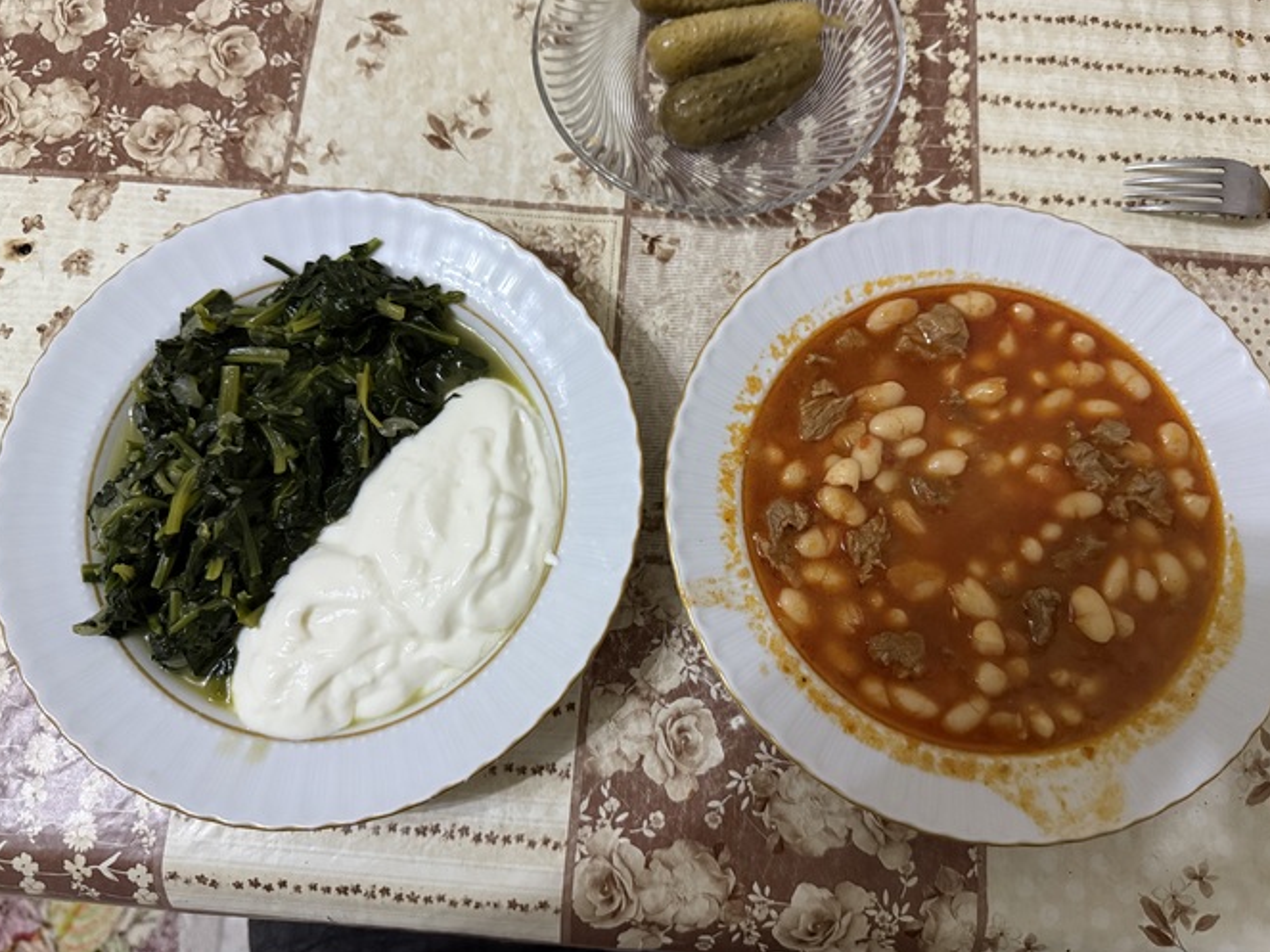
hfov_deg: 69.4
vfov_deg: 54.9
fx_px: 917
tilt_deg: -75.5
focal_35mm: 25
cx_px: 649
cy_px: 464
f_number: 1.78
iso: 800
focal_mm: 6.76
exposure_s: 1/60
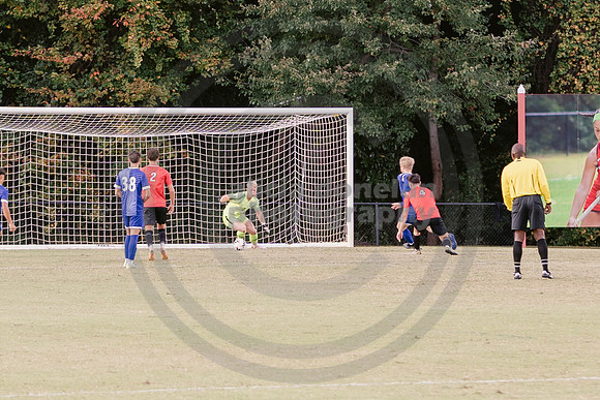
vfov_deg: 4.7
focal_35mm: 292
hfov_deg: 7.1
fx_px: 4866
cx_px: 231
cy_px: 94
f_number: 3.2
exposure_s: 1/125
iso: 640
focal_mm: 90
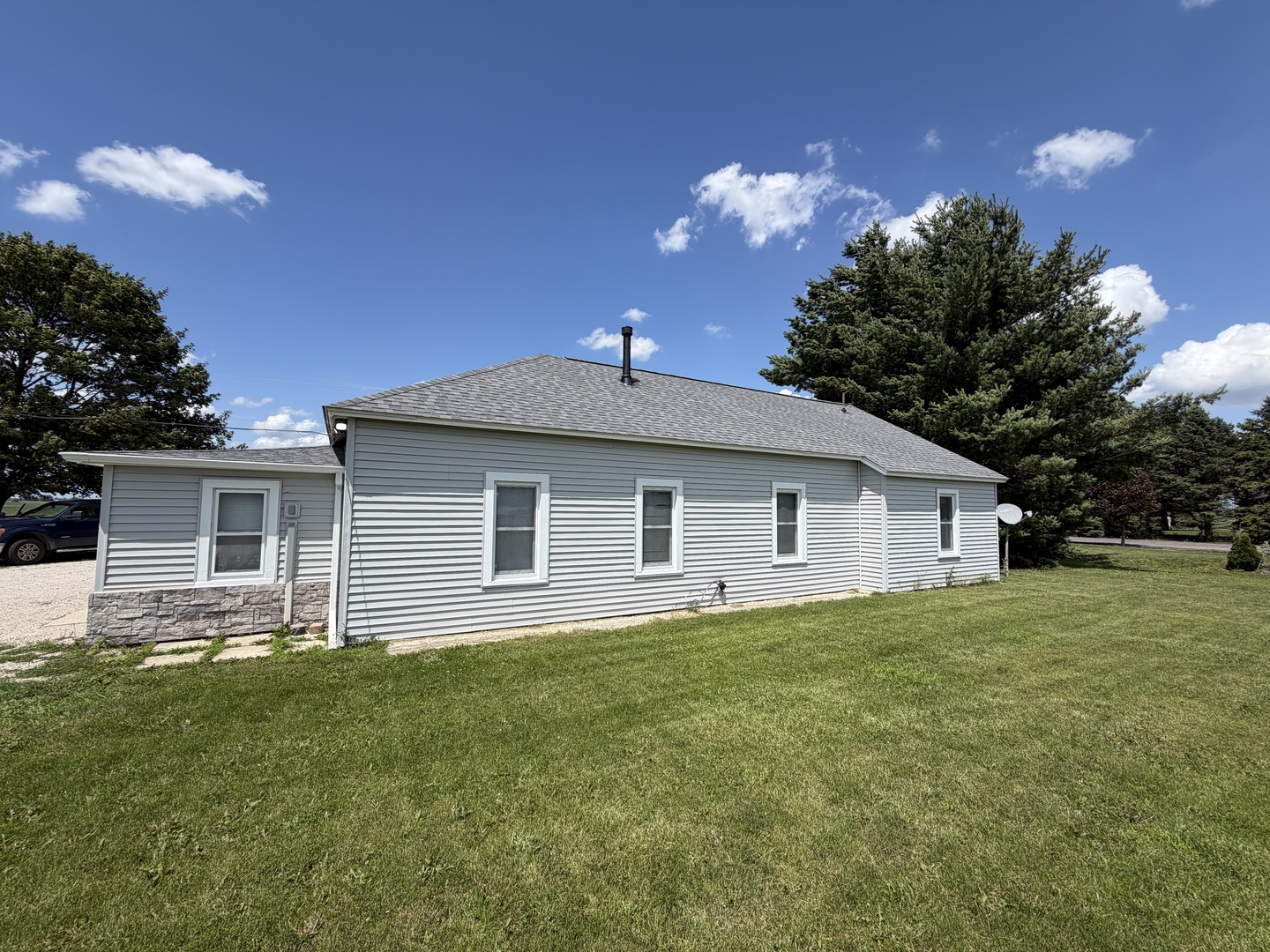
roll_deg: +0.2
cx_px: 635
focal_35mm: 14
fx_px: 514
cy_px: 476
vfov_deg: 85.7
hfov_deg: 102.1
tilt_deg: +5.1
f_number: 2.2
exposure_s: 1/942
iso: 20
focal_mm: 2.22
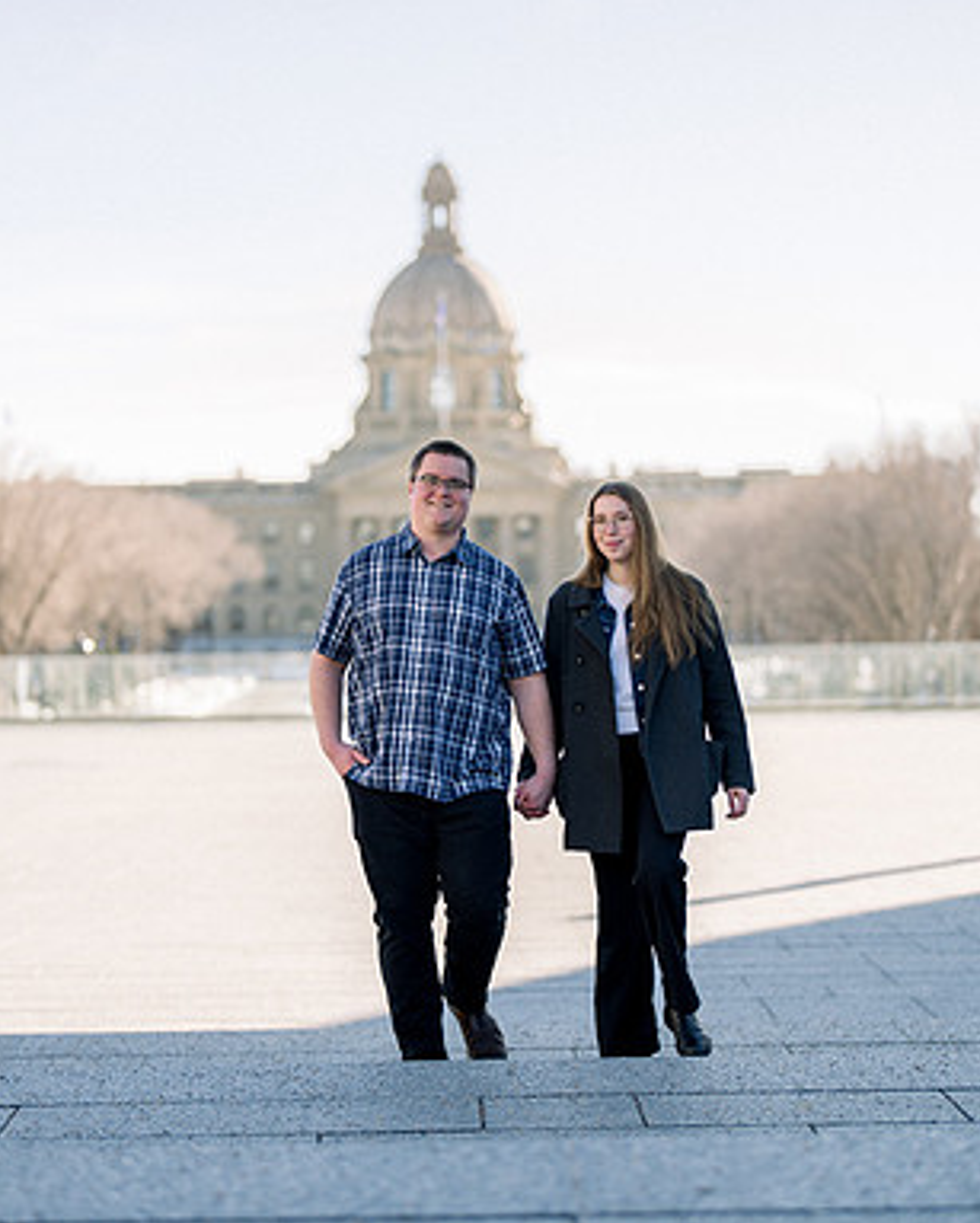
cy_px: 608
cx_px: 453
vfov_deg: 26.7
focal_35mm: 71
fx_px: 2571
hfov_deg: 21.6
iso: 100
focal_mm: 50
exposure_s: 1/3200
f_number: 1.2
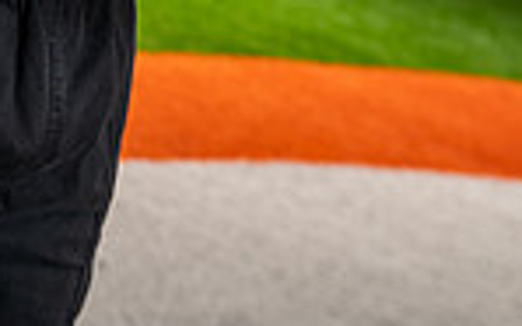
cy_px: -445
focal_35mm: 135
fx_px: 1920
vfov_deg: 8.8
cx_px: 88
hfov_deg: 15.4
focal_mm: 44
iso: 160
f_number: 4.5
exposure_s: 1/250
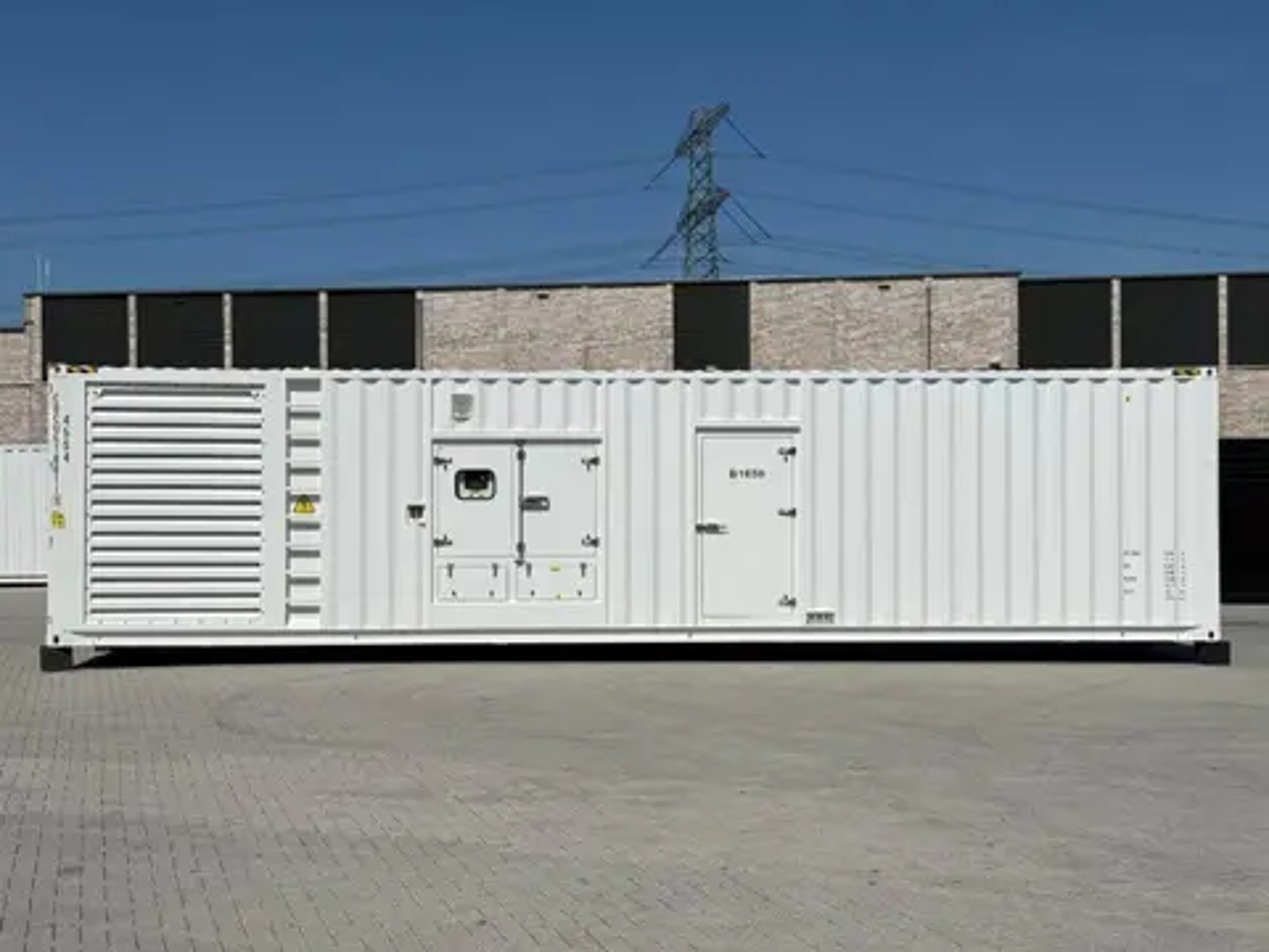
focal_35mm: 48
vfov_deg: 30.3
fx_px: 1760
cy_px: 476
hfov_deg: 39.7
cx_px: 634
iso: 50
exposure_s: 1/16129
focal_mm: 6.76
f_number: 1.78
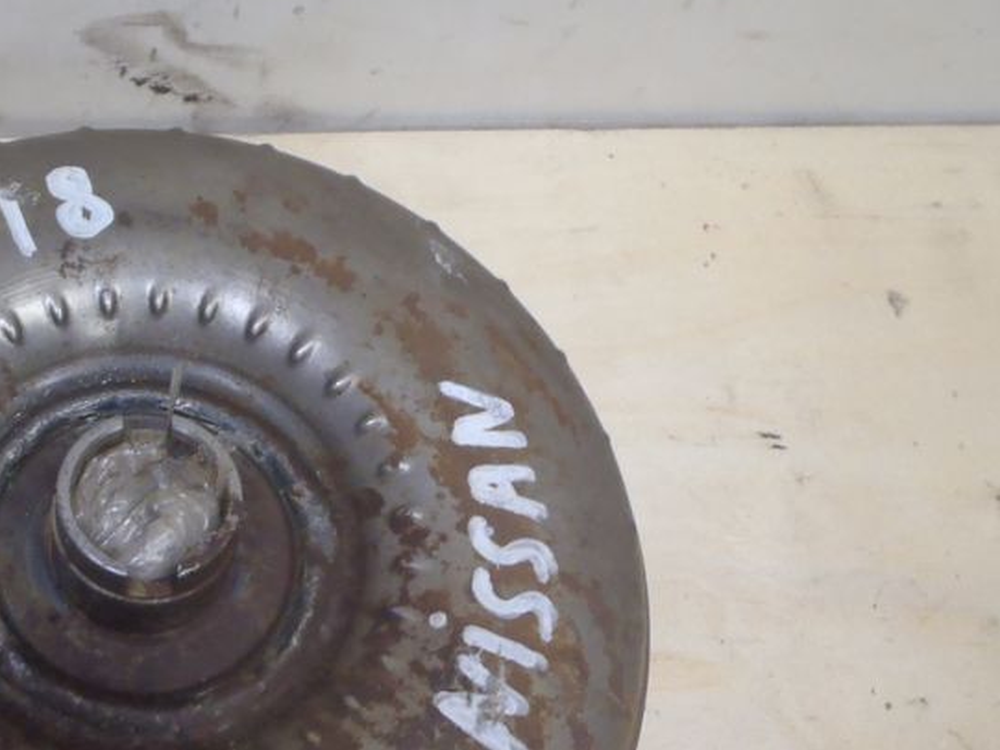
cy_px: 604
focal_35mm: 53
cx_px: 115
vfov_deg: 27.0
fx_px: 1531
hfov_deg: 34.3
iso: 200
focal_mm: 5
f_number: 3.5
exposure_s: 1/6
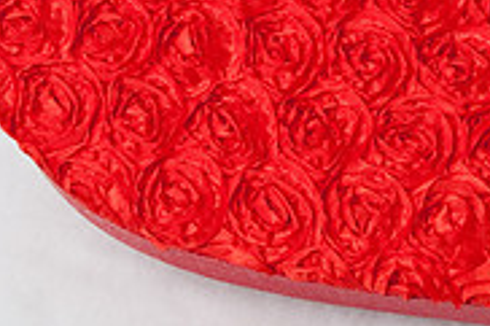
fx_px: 3114
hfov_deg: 9.0
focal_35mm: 229
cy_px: -4
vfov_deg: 6.0
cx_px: 361
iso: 200
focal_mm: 48
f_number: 5.6
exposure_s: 1/20
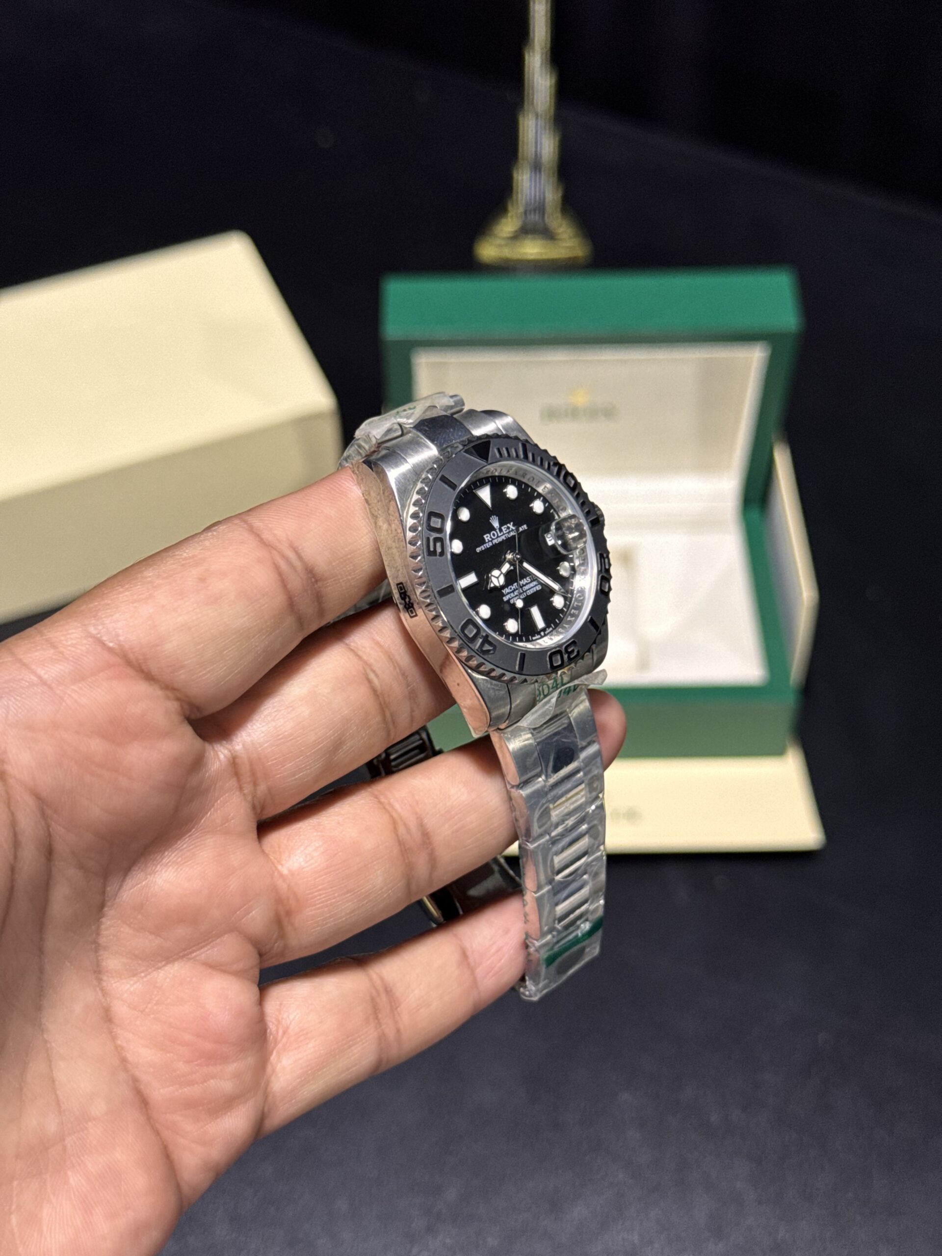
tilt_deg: -49.8
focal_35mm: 48
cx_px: 471
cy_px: 628
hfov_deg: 30.3
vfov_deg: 39.7
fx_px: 1742
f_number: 1.78
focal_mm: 6.76
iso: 125
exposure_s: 1/50
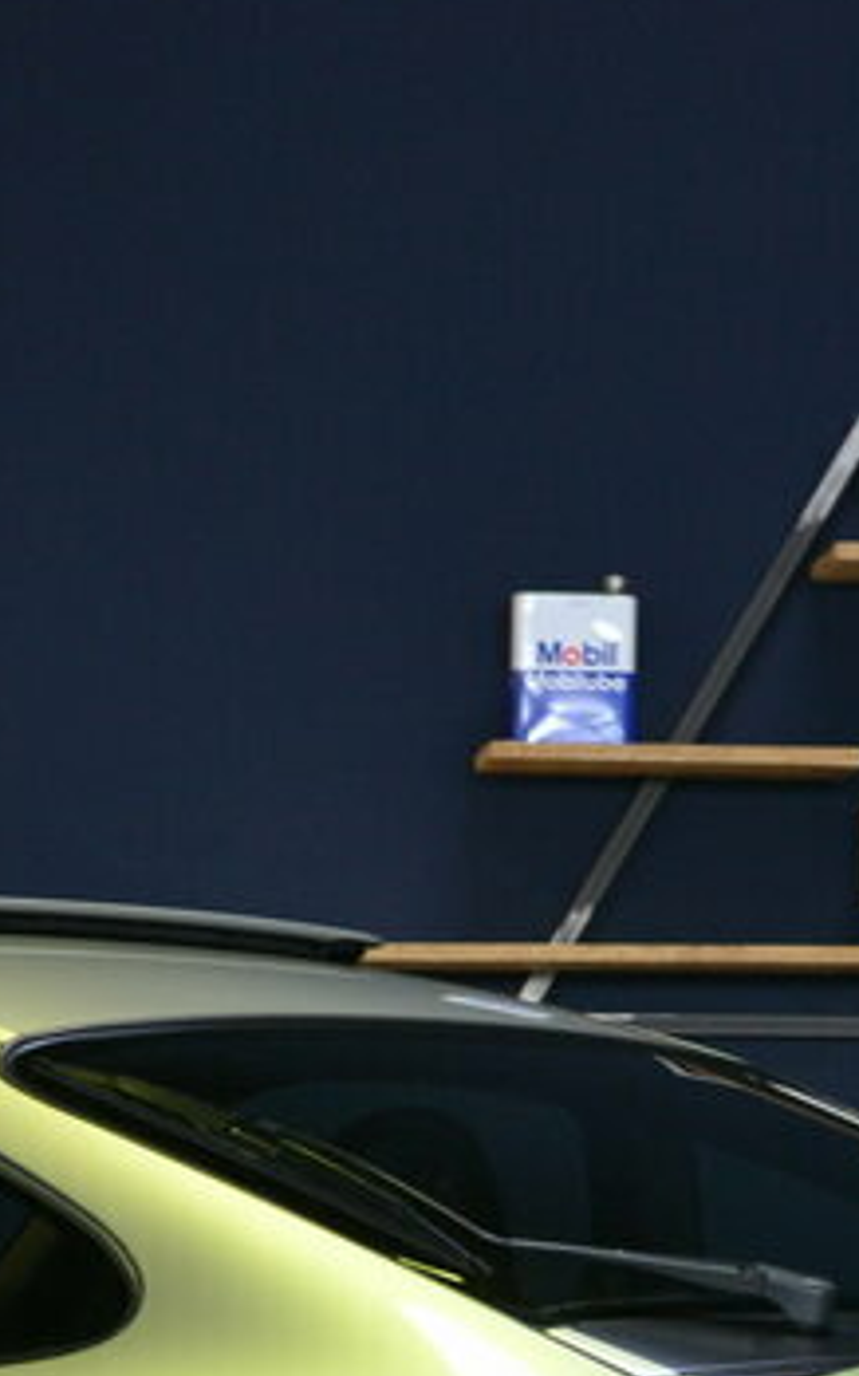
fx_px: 6295
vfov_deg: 12.4
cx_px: 181
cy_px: 1266
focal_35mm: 168
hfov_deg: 7.8
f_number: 4.8
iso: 400
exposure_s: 1/40
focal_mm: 32
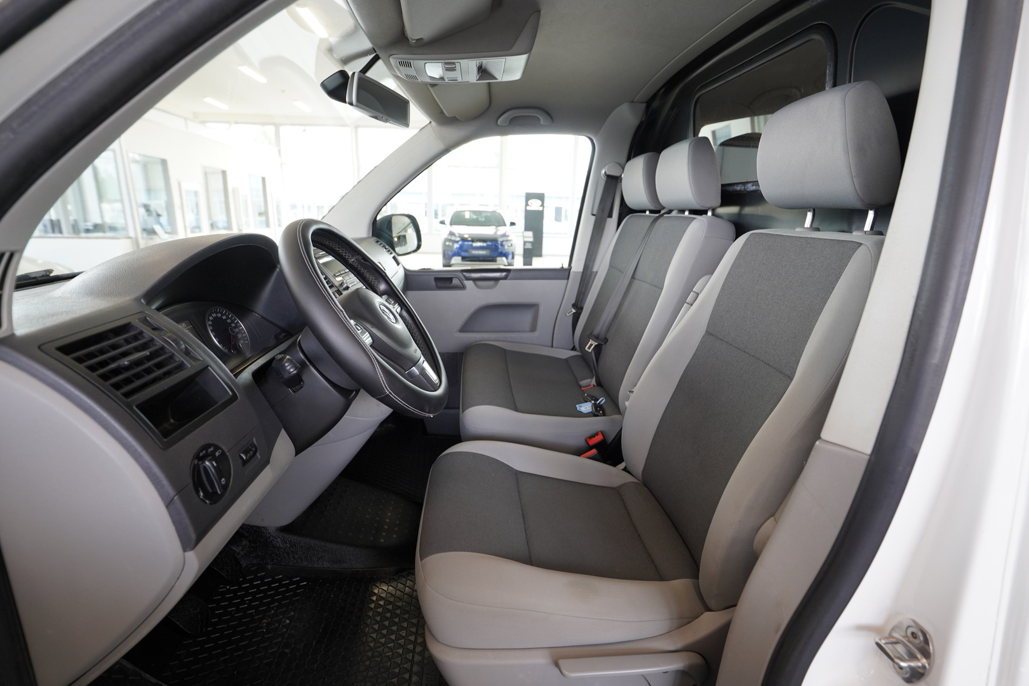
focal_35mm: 16
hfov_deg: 96.7
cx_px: 514
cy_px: 343
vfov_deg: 73.7
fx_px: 457
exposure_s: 1/60
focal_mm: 16
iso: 400
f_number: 4
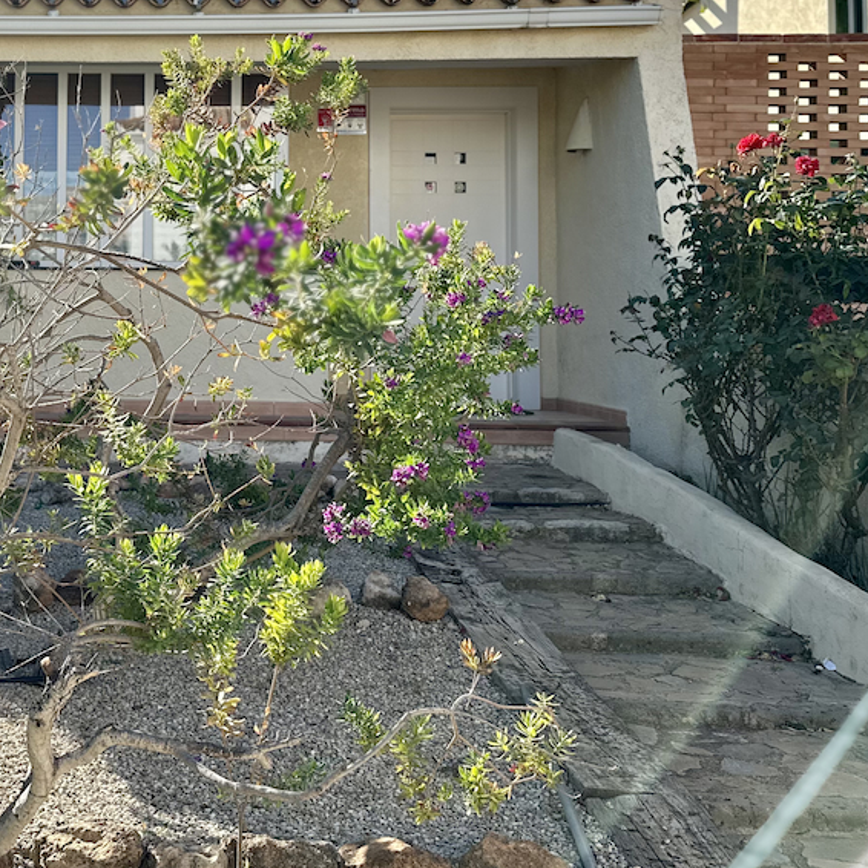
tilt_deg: +2.5
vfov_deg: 34.8
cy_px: 247
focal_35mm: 48
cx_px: 101
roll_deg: -0.1
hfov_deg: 33.6
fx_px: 1362
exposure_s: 1/2410
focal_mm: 6.86
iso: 80
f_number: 1.78
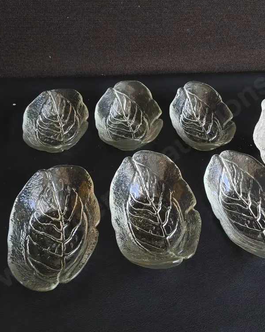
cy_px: 163
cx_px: 159
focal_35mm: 36
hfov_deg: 41.0
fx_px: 353
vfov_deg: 50.3
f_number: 2
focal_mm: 2.87
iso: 64
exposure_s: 1/100
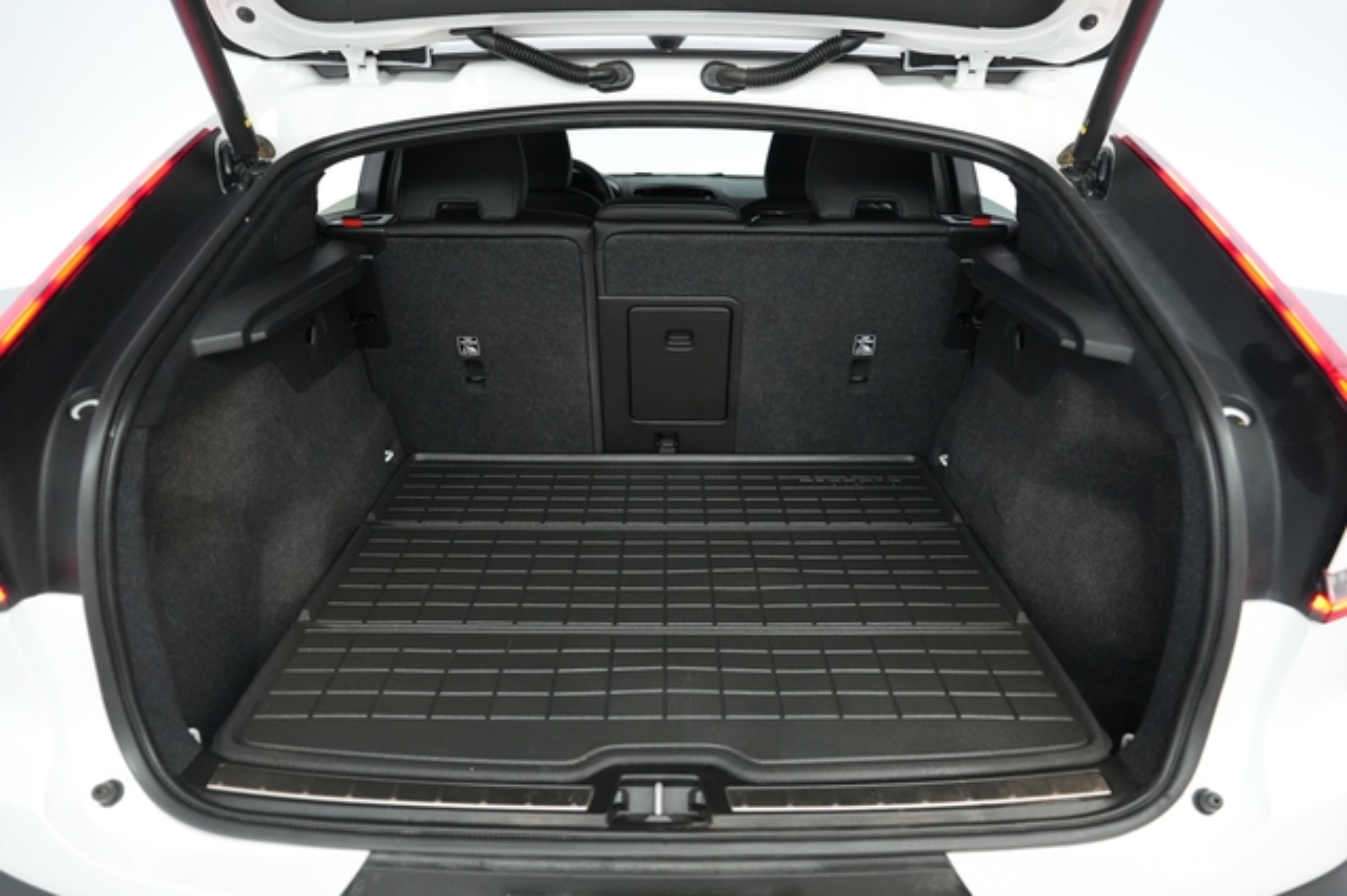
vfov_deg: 51.2
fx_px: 935
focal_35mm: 25
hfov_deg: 71.5
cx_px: 674
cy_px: 448
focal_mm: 25
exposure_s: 1/160
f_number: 2.8
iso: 6400
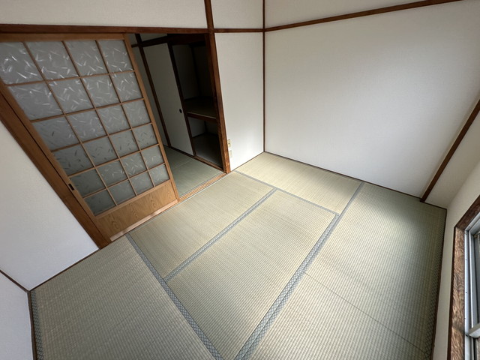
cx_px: 240
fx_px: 194
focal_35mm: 14
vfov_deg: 85.7
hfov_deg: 102.1
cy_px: 180
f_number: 2.2
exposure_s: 1/244
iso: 40
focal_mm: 2.22
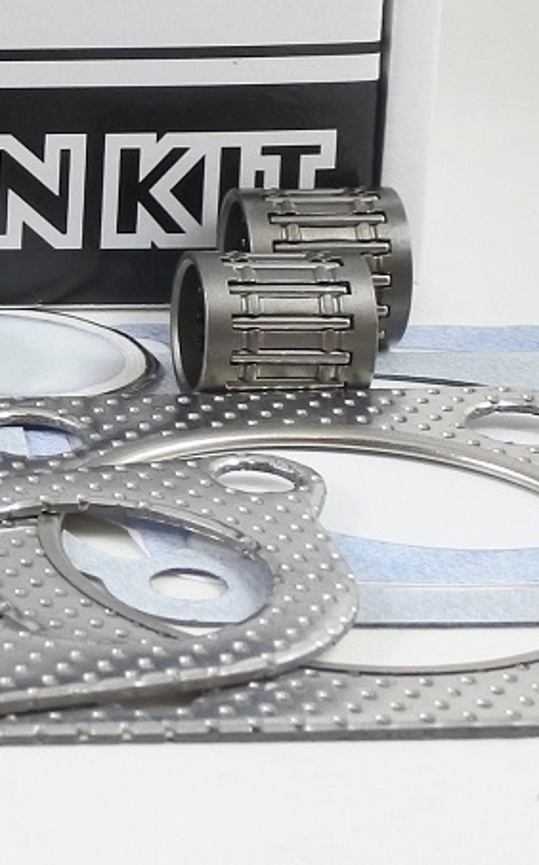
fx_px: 2895
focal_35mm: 123
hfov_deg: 9.8
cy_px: 52
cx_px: -570
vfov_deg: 16.7
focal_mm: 12.6
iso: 500
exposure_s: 1/125
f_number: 3.8
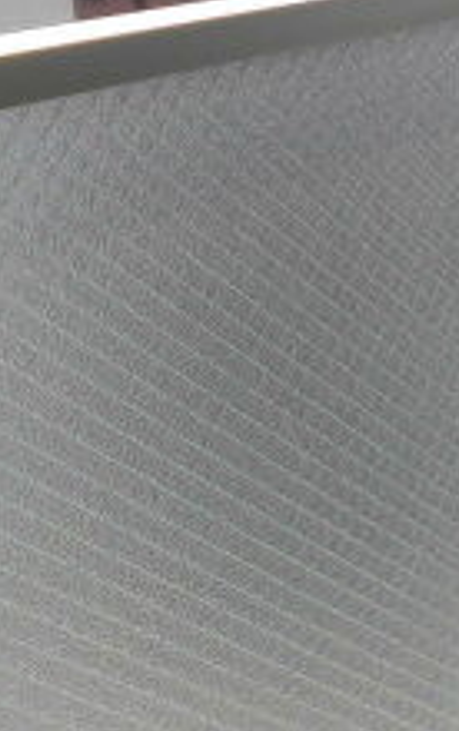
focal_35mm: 74
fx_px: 1477
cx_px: 705
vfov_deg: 27.2
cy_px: 123
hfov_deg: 16.1
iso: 100
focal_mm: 4.3
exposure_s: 1/800
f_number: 3.1
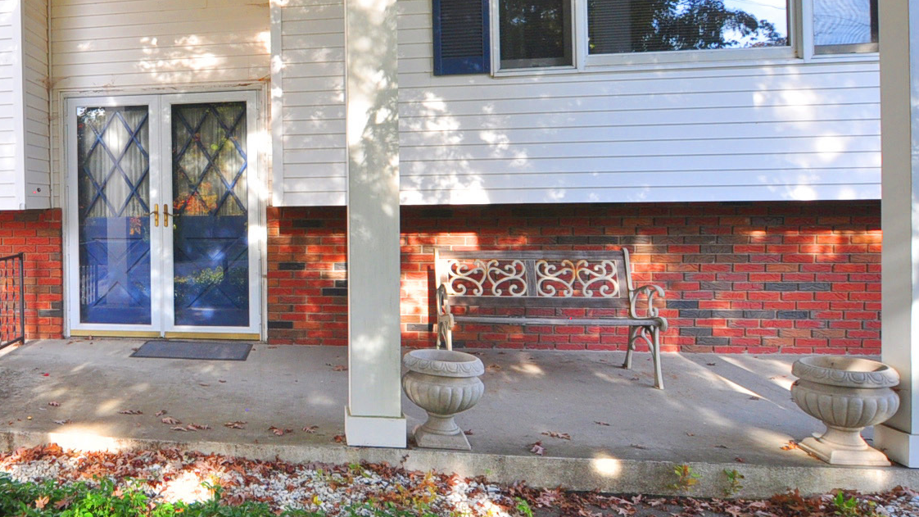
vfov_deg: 38.7
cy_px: 200
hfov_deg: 57.2
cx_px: 129
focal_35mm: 30
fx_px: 731
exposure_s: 1/80
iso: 320
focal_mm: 10
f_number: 8
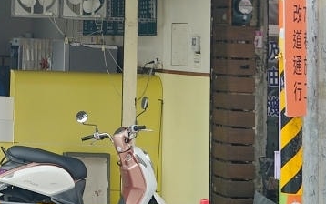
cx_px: -119
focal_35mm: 123
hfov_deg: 15.9
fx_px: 1093
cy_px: -94
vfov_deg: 10.3
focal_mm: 36
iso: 125
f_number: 4
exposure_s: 1/60
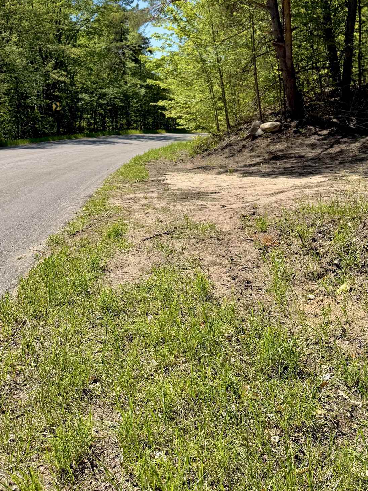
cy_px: 165
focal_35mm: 38
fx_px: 539
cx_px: 264
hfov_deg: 37.0
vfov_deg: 48.2
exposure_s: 1/3145
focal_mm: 6.76
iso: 80
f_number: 1.78
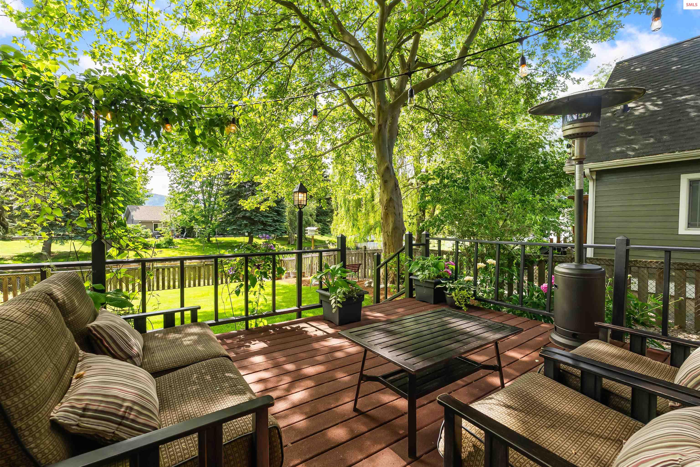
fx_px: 321
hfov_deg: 95.0
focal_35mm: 16
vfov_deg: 72.1
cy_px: 234
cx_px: 350
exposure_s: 1/5
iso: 400
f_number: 8
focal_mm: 16.5
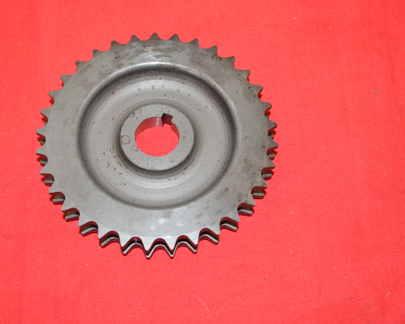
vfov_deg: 27.6
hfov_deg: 34.1
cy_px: 159
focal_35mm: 55
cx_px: 176
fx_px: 659
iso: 800
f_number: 5.6
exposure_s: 1/160
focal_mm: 28
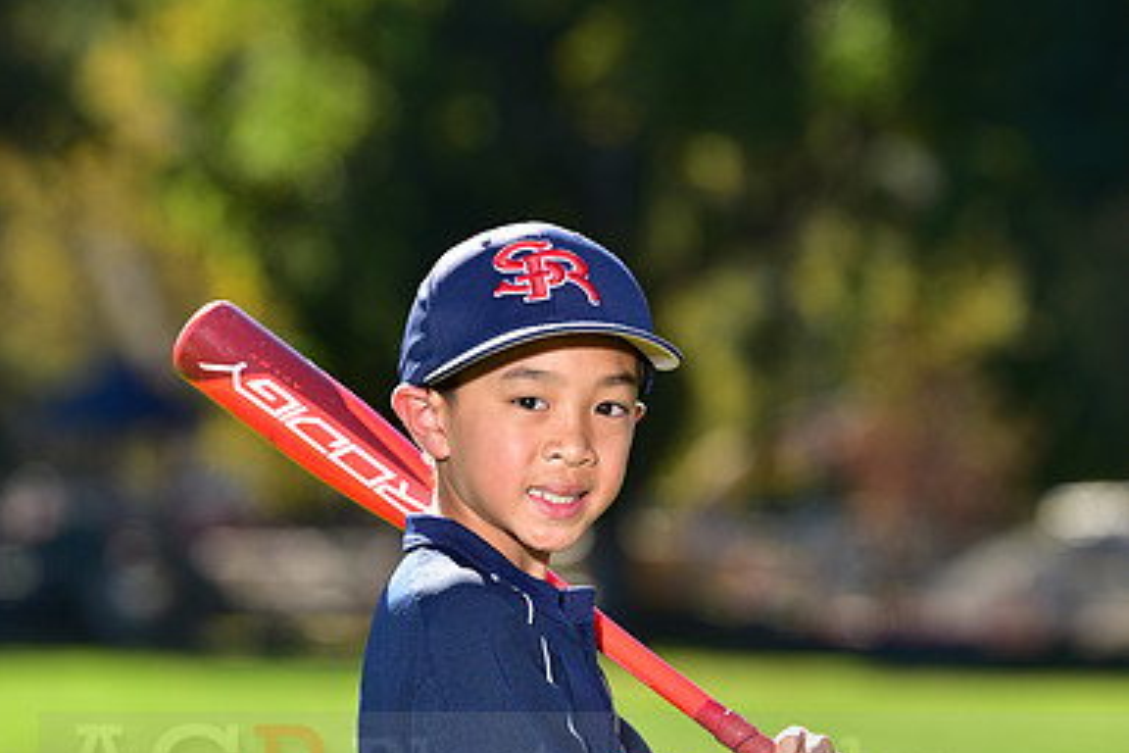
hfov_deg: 6.8
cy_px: 753
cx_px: 563
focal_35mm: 302
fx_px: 9470
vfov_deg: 4.5
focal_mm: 200
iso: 80
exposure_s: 1/250
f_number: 5
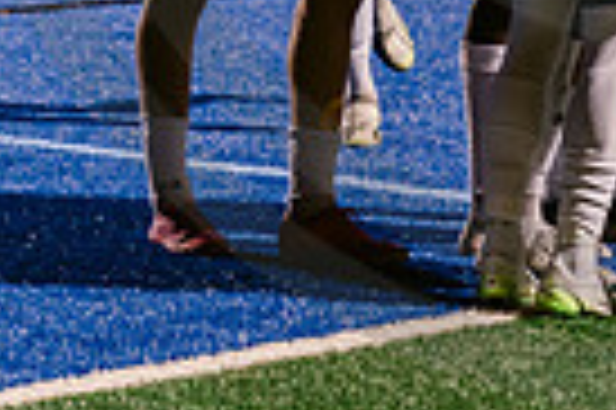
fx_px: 5076
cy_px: -381
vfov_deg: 4.6
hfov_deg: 6.9
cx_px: 719
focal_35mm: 297
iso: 2500
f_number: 3.2
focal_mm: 70
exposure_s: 1/250
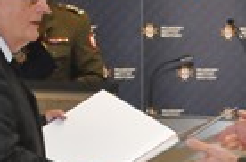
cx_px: 292
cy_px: 220
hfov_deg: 10.1
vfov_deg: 6.7
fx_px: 1378
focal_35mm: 202
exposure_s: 1/60
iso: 2500
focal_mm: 29
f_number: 7.1
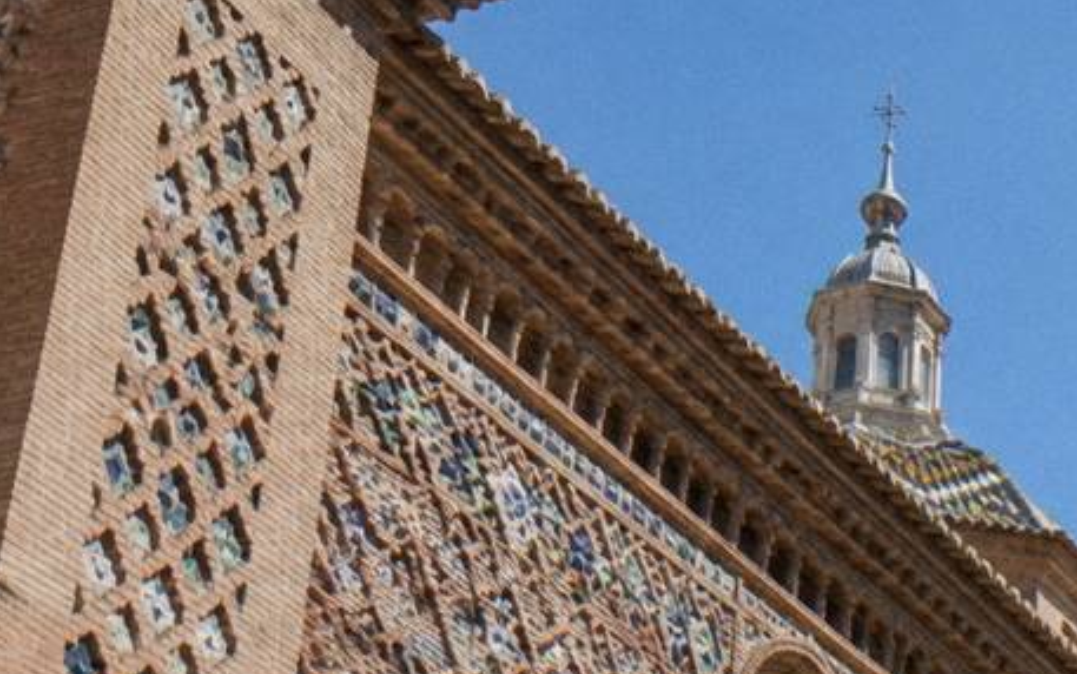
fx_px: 2907
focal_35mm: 99
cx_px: 1214
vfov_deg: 13.1
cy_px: 596
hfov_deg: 20.0
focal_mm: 37
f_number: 5
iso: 500
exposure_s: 1/1600
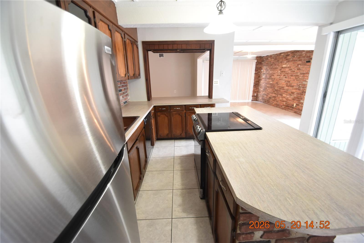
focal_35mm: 15
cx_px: 182
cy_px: 122
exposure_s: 1/20
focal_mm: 10
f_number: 3.5
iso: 800
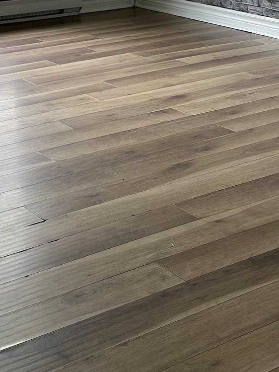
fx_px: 859
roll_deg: -1.3
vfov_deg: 22.6
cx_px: 68
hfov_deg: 18.3
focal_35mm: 80
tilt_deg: -6.3
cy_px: -67
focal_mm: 5.7
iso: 40
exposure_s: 1/195
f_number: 1.5
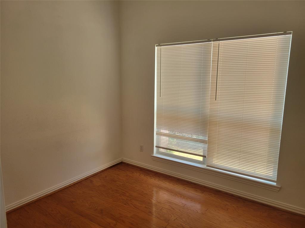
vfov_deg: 53.1
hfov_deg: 67.3
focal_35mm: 26
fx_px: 229
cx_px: 152
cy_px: 114
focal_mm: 5.4
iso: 125
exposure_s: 1/120
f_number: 1.8
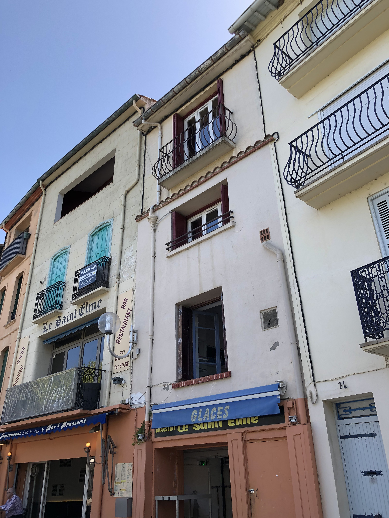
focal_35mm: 28
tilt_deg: +27.4
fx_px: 420
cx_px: 194
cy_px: 259
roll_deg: +2.0
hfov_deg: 49.7
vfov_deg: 63.4
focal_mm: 4
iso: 20
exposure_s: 1/640
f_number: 1.8
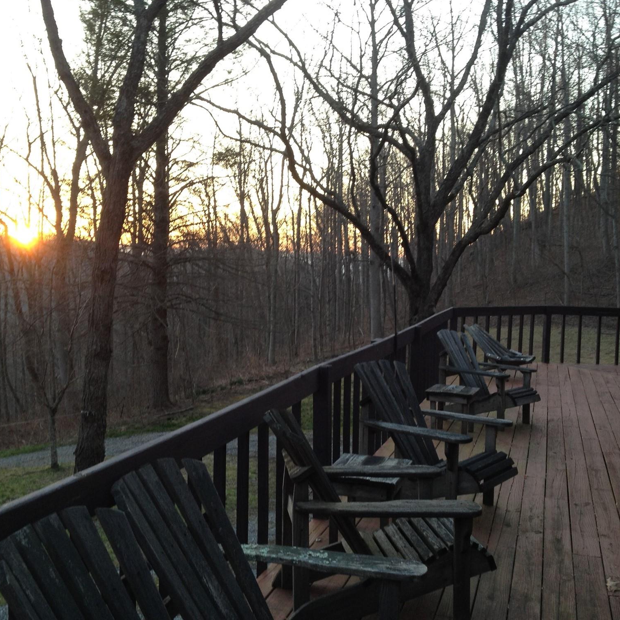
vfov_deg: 40.0
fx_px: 851
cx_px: 318
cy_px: 311
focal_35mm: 42
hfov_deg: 40.0
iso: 64
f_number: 2.4
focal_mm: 4.28
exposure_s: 1/24
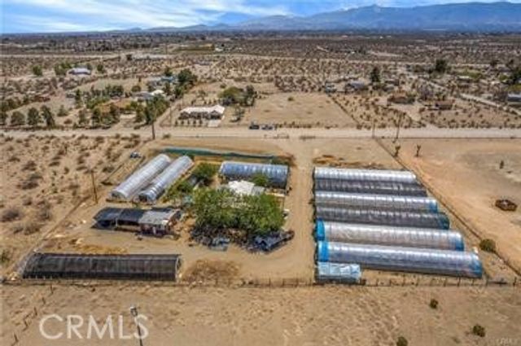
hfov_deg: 78.7
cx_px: 260
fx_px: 318
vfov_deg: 57.1
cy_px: 173
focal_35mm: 22
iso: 100
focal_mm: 8.38
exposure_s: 1/6000
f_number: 2.8
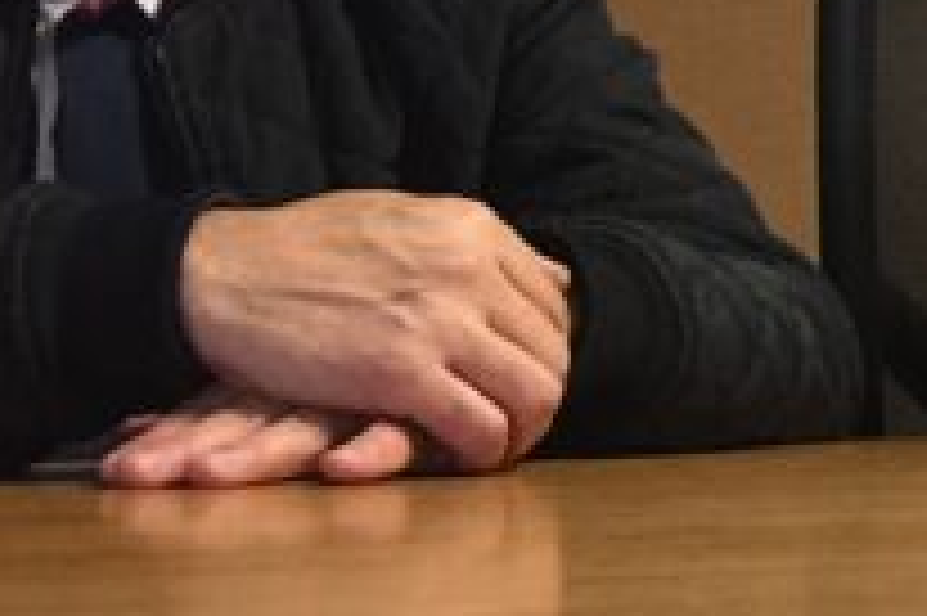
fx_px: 3859
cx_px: 1544
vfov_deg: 9.0
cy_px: -103
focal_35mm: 150
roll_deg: -0.3
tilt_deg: +6.9
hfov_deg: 12.7
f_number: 2.2
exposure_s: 1/17
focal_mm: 4.15
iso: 80
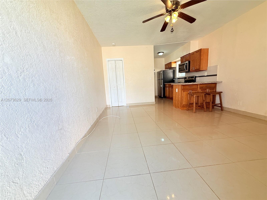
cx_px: 134
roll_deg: +3.4
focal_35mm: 14
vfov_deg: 85.7
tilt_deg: -7.7
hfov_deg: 102.1
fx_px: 108
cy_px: 100
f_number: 2.2
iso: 125
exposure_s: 1/120
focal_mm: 2.22
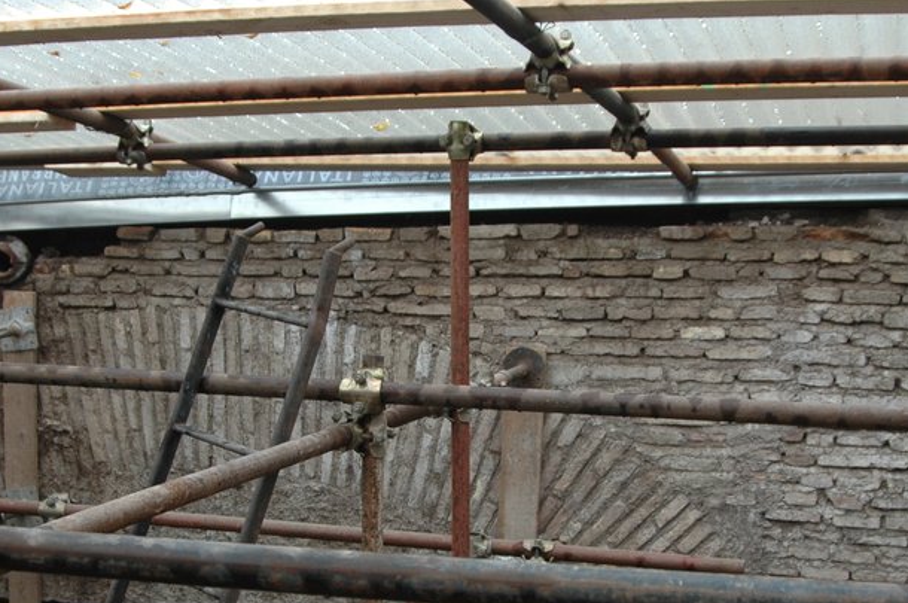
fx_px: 1486
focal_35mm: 59
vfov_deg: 22.7
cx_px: 445
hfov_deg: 34.0
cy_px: 468
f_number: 4.5
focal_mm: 24
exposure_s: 1/80
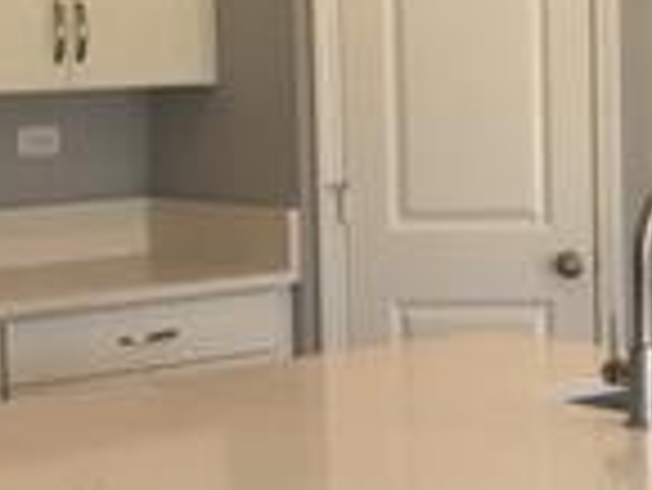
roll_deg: +1.0
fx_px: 2413
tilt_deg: -6.9
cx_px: 594
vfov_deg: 11.6
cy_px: 261
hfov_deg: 15.2
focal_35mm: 128
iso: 25
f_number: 2.2
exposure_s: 1/40
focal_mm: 4.15
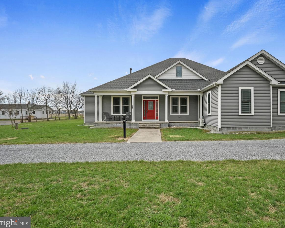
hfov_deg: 72.9
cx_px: 169
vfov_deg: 61.8
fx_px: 190
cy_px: 112
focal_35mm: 23
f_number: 8
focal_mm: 19.5
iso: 320
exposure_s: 1/800
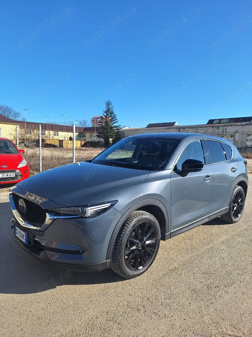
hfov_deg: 58.9
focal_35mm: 23
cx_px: 126
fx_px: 223
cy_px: 168
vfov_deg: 73.9
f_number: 1.8
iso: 40
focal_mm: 5.54
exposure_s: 1/2000
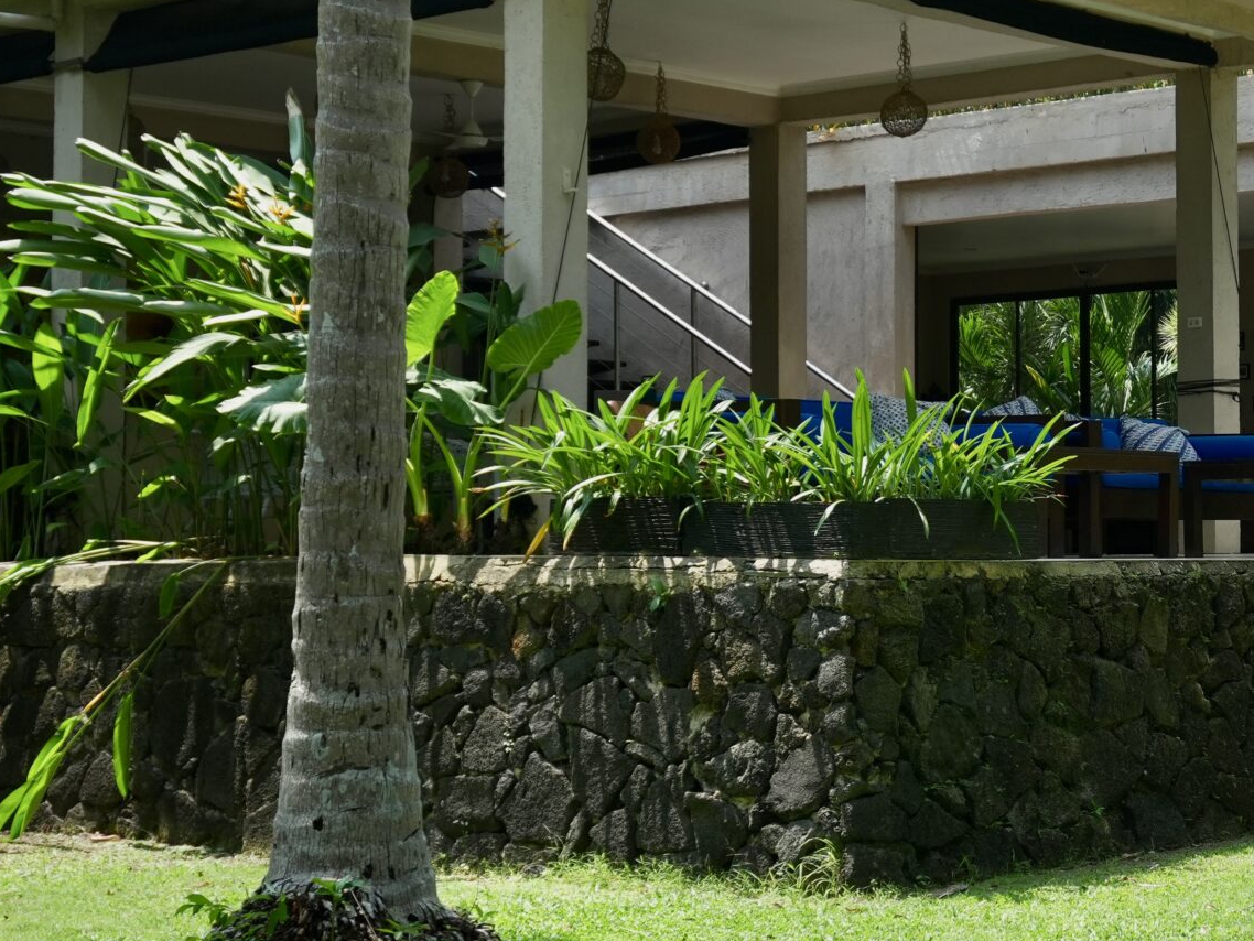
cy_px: 372
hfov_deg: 23.5
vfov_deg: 18.2
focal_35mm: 81
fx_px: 2938
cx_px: 1096
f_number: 4.5
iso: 320
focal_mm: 25
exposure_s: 1/800
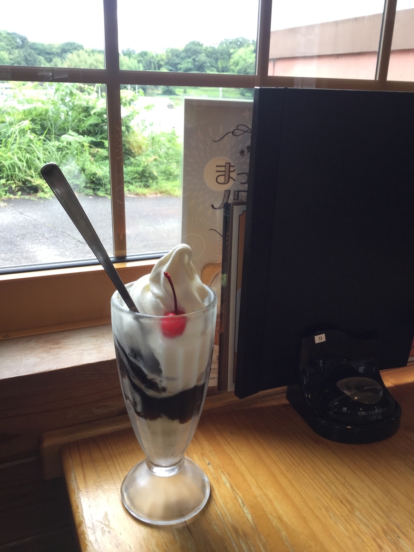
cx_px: 207
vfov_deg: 58.4
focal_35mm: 31
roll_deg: -1.5
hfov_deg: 45.4
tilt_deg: -17.3
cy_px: 276
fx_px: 494
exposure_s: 1/120
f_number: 2.4
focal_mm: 3.3
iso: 40
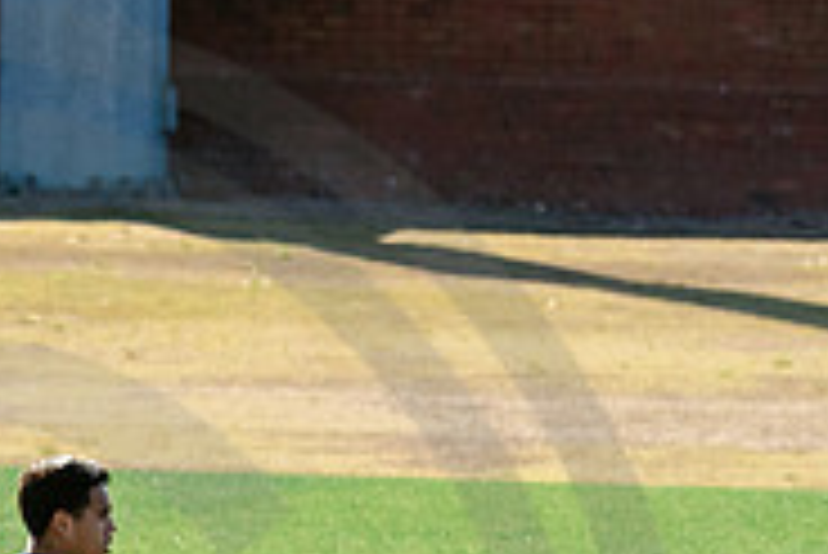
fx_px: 22074
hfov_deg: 2.1
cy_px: 908
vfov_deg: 1.4
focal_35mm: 959
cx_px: -473
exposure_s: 1/2500
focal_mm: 200
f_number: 6.3
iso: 640
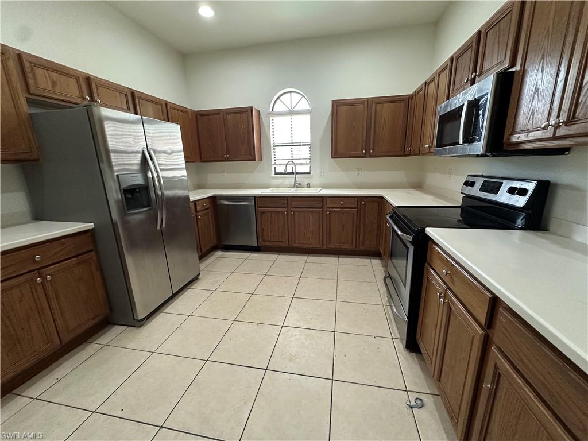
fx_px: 238
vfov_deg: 85.7
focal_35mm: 14
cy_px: 220
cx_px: 294
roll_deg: +1.1
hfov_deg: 102.1
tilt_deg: -13.3
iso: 250
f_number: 2.2
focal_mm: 2.22
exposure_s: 1/60
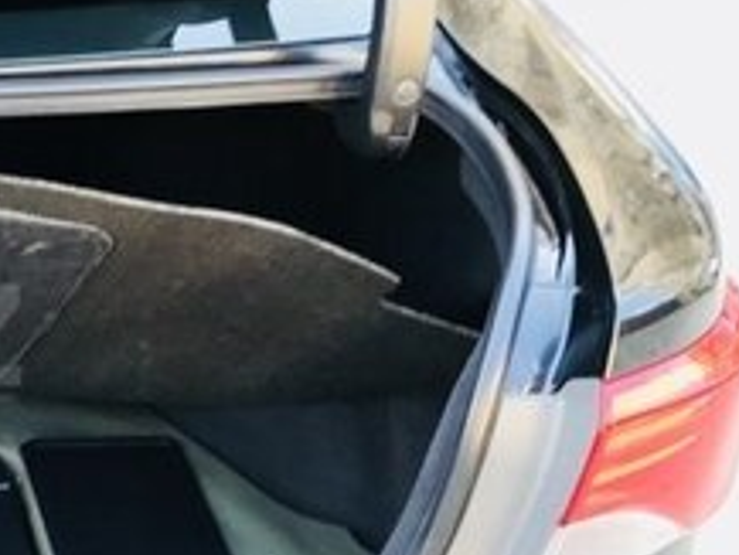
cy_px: 335
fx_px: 1816
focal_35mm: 85
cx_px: -327
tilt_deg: -27.3
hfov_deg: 20.2
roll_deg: +1.4
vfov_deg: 17.4
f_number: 1.8
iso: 32
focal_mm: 3.99
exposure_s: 1/45
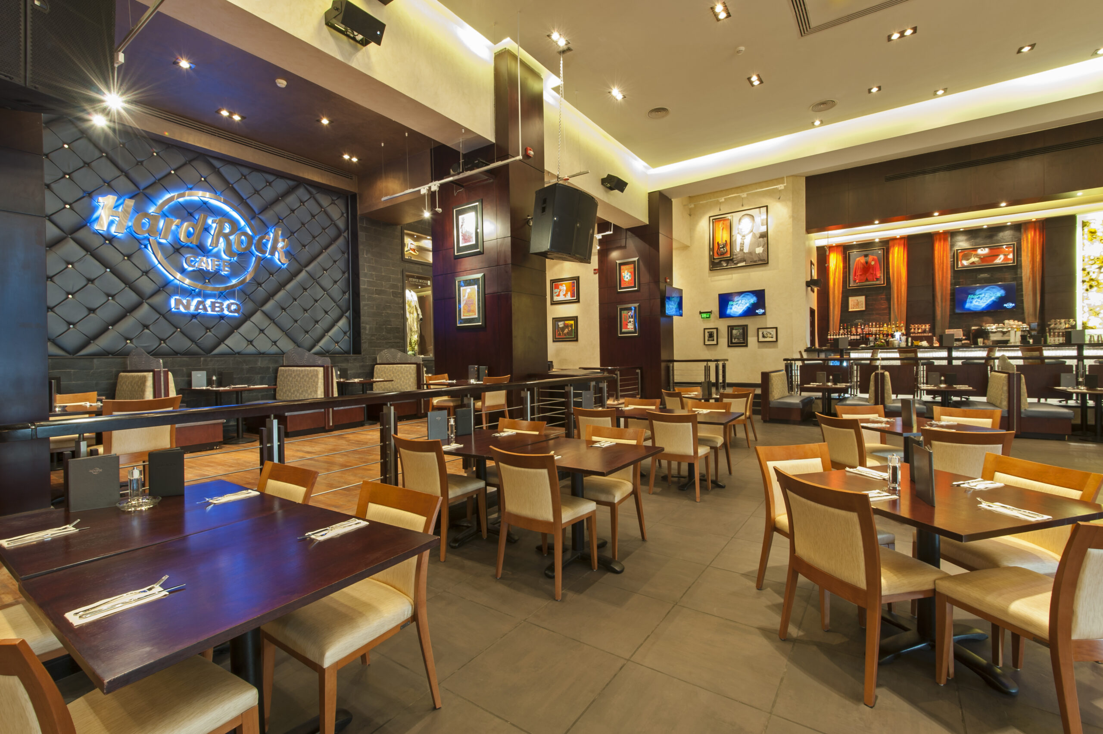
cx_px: 552
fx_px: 490
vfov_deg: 73.7
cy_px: 367
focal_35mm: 16
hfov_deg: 96.8
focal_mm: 16
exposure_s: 15
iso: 100
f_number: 16
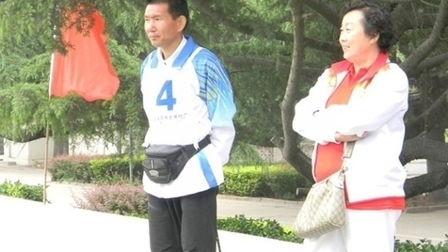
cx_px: 196
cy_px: 93
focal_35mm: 114
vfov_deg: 10.6
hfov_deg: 18.8
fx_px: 1355
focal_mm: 15.1
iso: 207
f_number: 4.5
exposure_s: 1/30
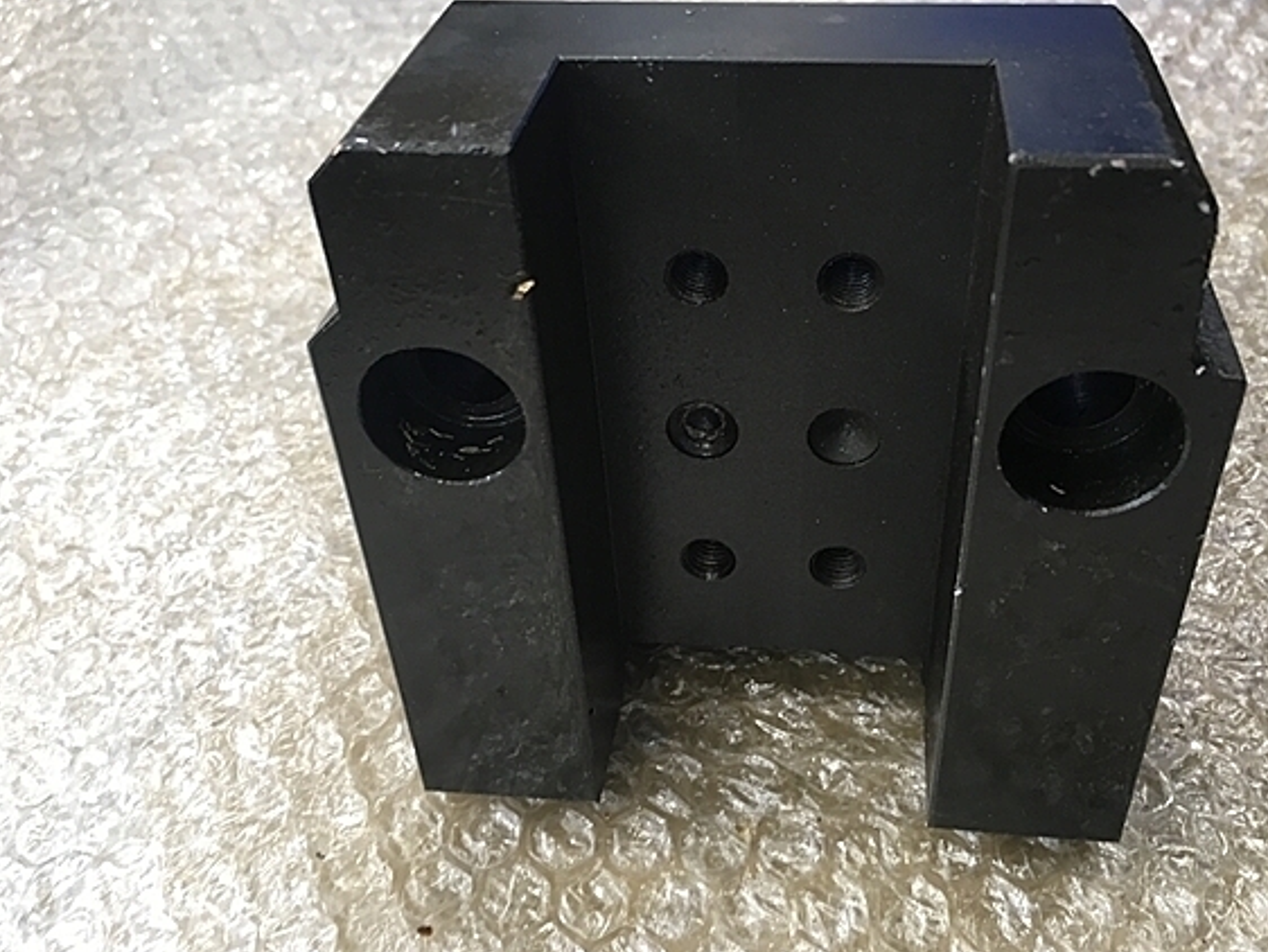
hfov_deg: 55.2
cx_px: 713
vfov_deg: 43.0
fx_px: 1209
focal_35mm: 33
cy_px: 458
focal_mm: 4.15
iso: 80
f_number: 2.2
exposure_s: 1/30
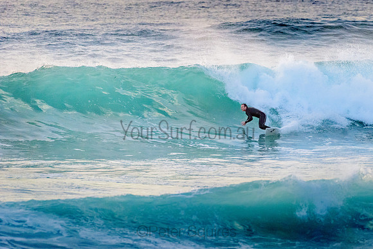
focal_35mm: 613
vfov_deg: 2.2
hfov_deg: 3.4
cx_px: 229
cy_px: 97
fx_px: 6351
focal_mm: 500
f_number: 5.6
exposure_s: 1/2000
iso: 2000
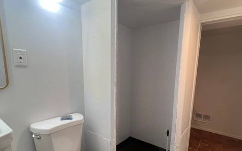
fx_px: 125
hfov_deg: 87.9
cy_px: 95
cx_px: 127
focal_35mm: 19
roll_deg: -1.0
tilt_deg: -9.7
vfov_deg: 61.3
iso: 125
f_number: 1.8
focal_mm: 1.57
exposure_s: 1/120
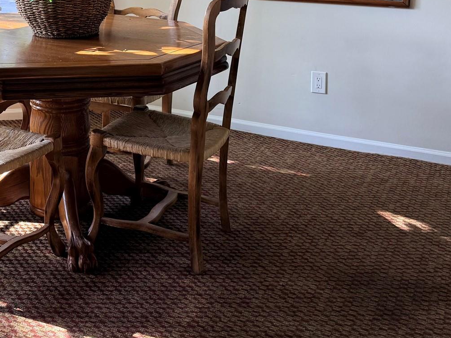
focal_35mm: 49
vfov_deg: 28.1
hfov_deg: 37.7
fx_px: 638
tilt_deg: -7.1
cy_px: 9
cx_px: 100
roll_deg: -0.9
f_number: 1.78
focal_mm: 6.76
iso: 160
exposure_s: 1/121
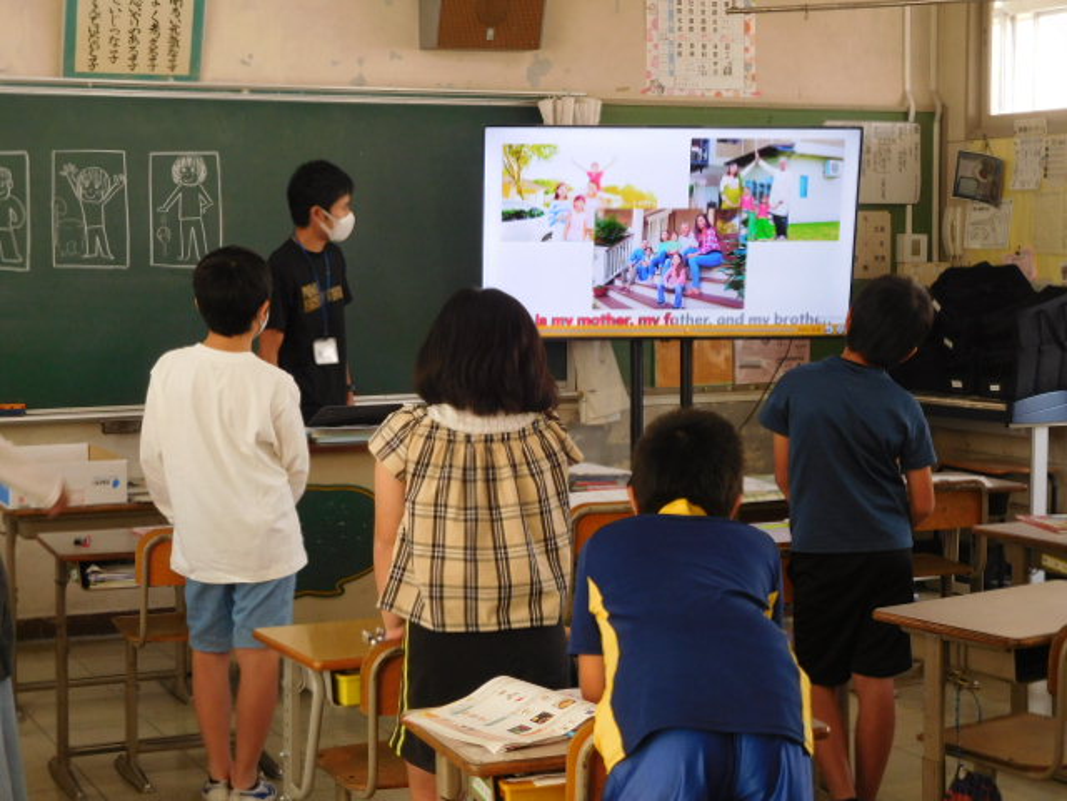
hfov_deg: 31.2
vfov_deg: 23.7
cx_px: 534
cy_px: 400
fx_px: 1911
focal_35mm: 62
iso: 200
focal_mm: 11.1
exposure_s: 1/30
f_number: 4.4
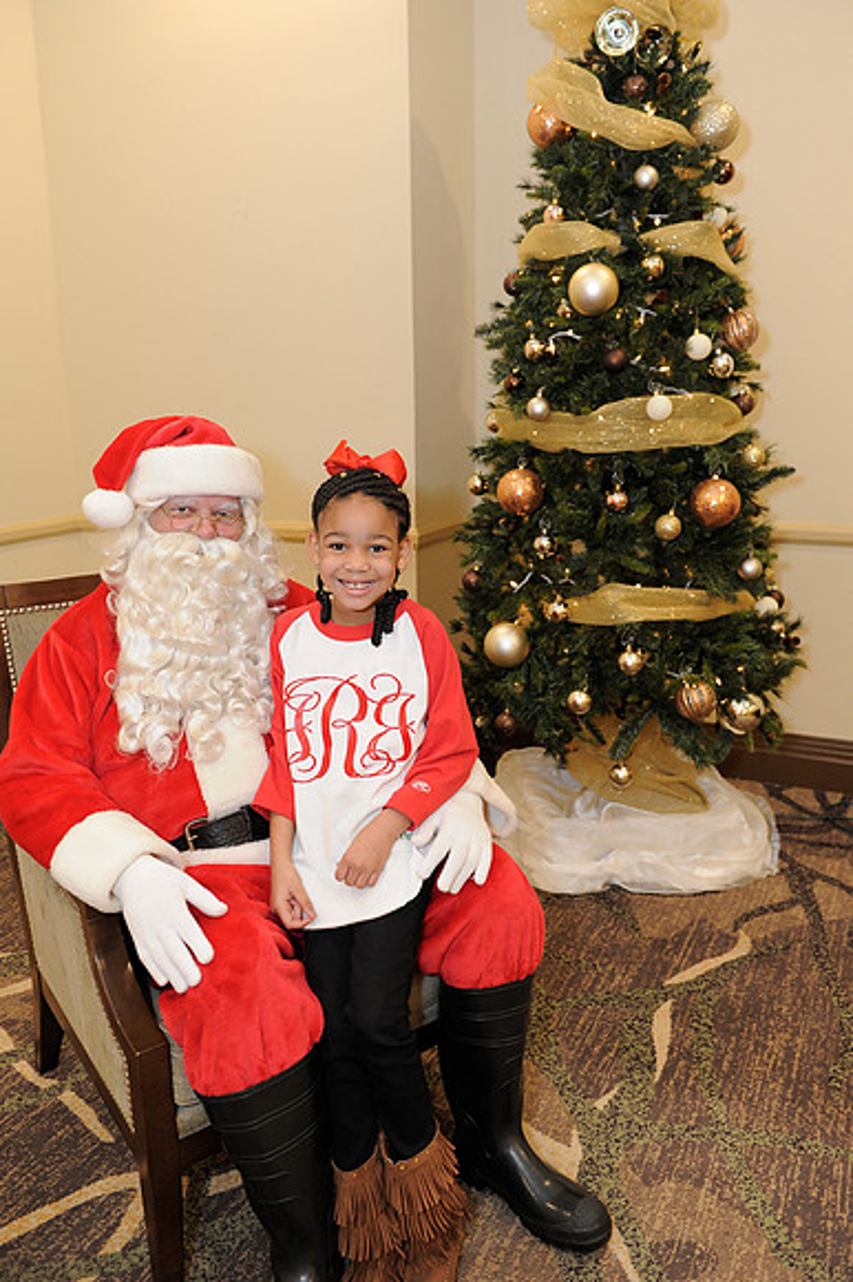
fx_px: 1032
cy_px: 641
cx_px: 426
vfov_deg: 63.7
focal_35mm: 29
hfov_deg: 44.9
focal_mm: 29
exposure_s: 1/100
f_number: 4
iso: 1600
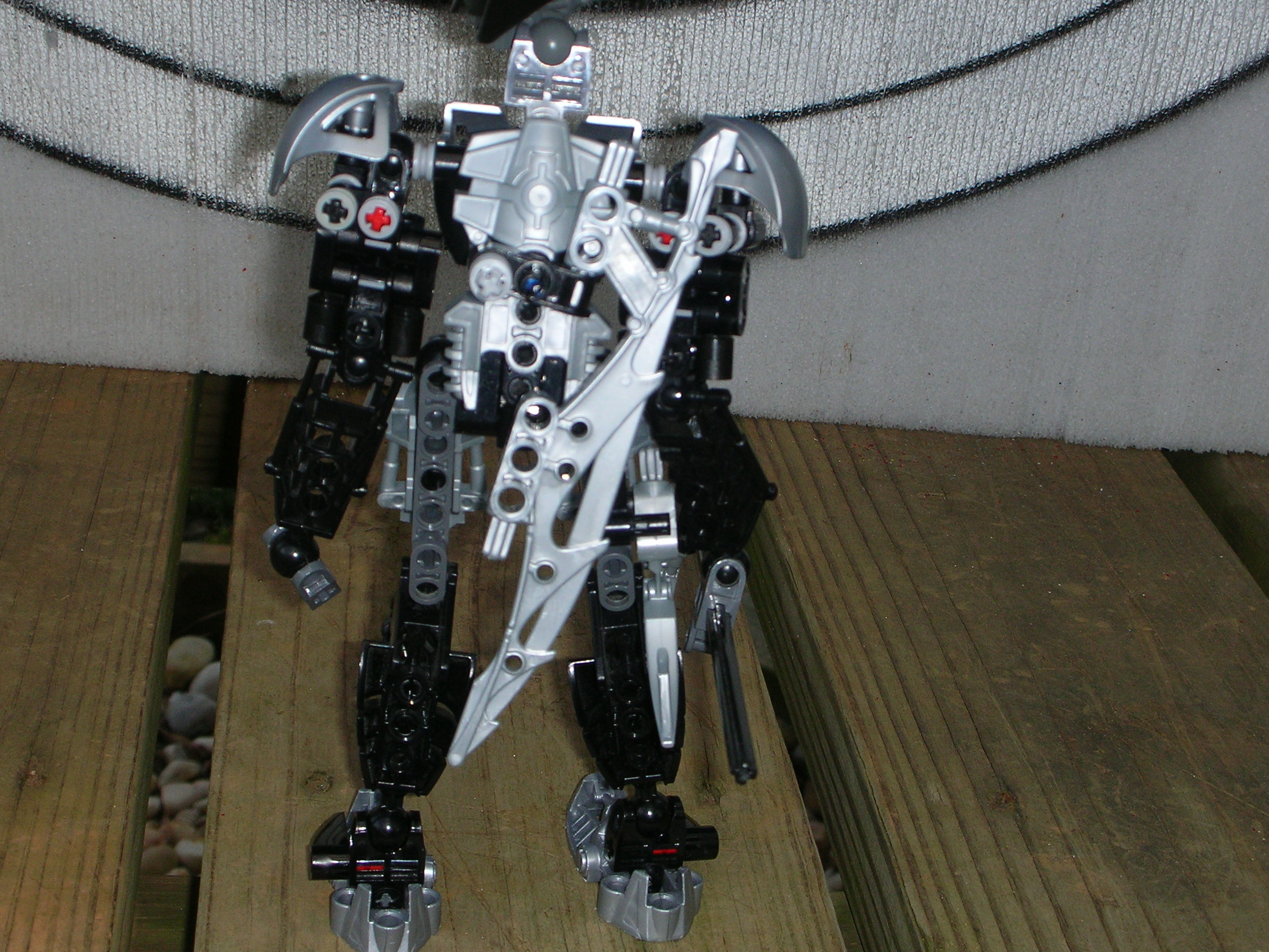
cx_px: 597
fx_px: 2566
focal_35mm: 70
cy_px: 425
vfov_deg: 21.0
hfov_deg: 27.8
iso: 50
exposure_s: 1/120
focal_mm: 10.1
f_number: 4
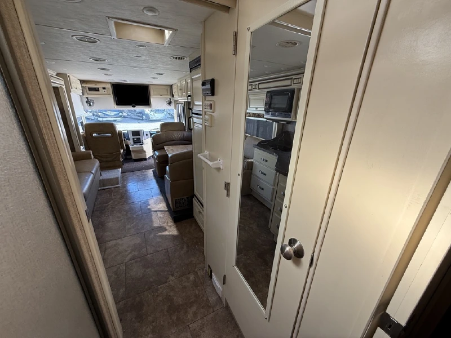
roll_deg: -1.9
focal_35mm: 14
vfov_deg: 85.7
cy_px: 169
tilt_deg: -20.9
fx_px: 182
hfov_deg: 102.1
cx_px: 226
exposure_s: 1/99
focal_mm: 2.22
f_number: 2.2
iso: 100
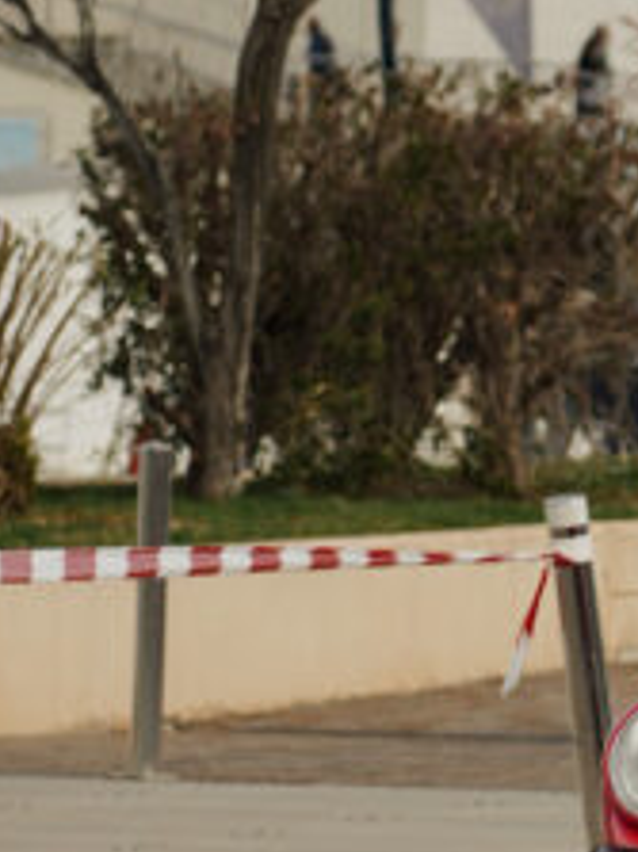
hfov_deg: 3.3
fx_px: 11143
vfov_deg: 4.4
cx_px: 1247
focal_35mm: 453
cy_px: 653
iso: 100
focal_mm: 75
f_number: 2.8
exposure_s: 1/640
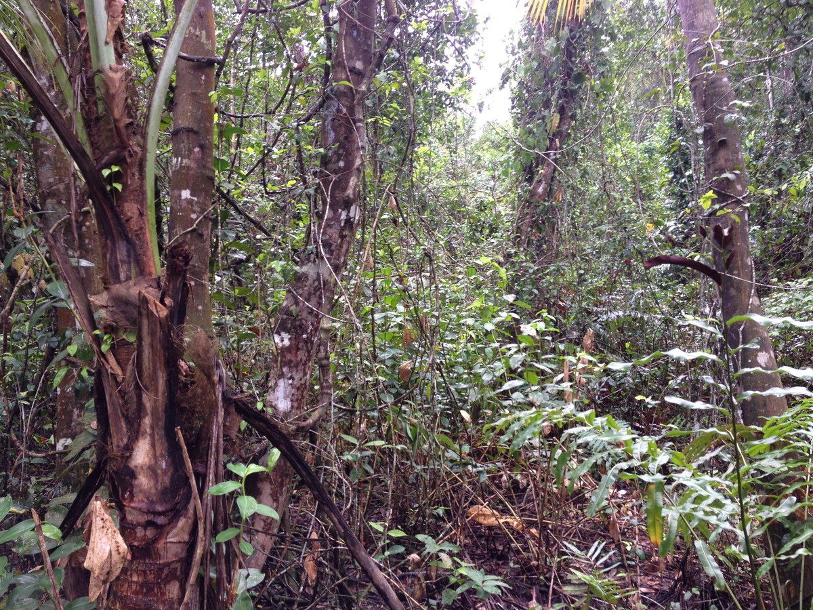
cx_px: 406
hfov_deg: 52.6
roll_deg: +0.8
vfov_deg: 40.7
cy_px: 305
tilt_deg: -1.1
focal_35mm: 35
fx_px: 822
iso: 50
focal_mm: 4.28
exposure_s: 1/40
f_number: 2.4
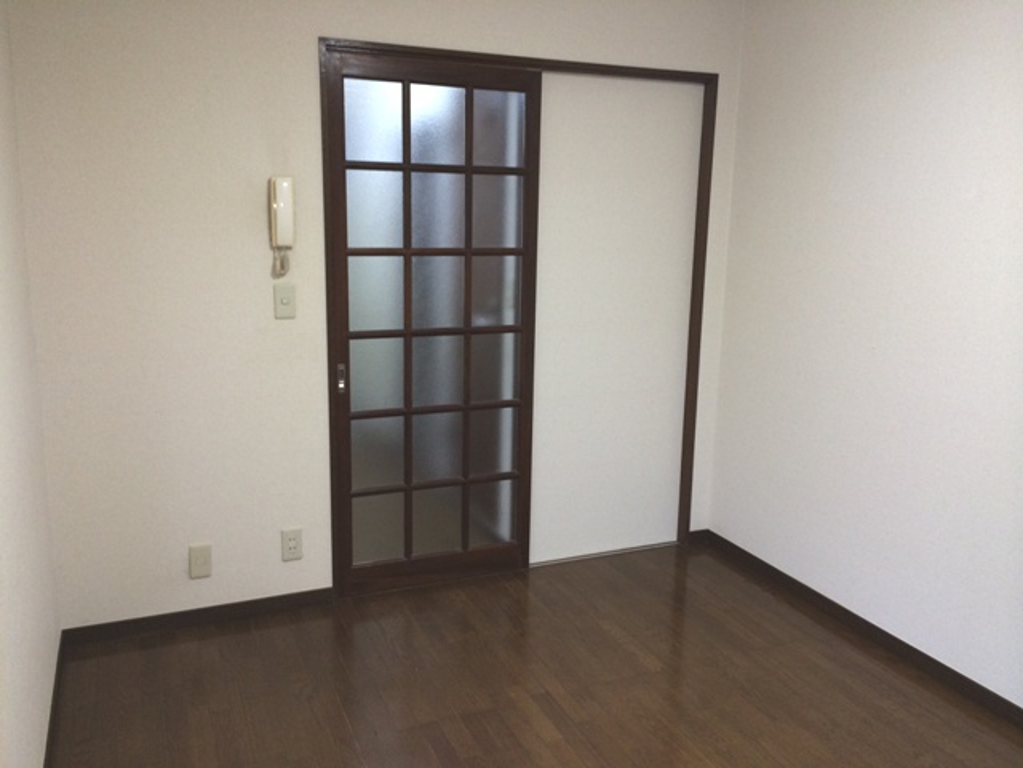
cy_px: 384
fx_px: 887
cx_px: 512
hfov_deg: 60.0
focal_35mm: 30
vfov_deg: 46.8
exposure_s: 1/30
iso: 80
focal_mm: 4.12
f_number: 2.2
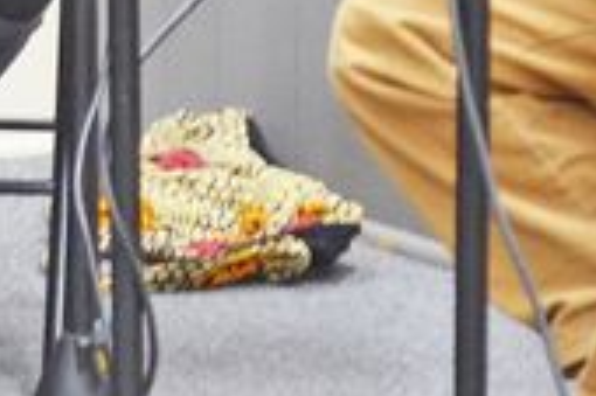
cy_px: -371
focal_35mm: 406
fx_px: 6715
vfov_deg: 3.4
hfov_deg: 5.0
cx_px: -294
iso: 1400
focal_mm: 45
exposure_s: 1/30
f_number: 5.3
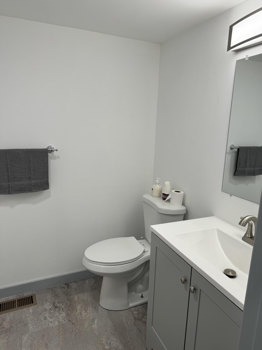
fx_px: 242
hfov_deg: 56.8
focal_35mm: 24
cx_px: 131
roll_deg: -2.1
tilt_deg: -12.6
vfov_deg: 71.6
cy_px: 175
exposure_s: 1/204
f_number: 1.78
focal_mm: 6.86
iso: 64
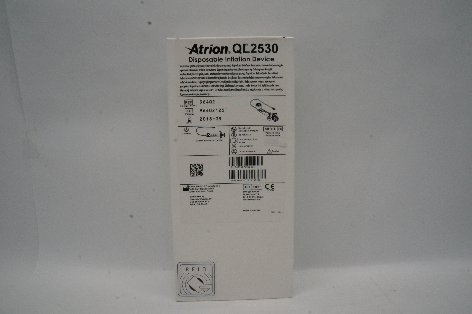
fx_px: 354
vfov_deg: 47.8
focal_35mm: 27
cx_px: 236
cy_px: 157
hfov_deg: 67.4
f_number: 22
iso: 1600
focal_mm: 18
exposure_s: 1/40
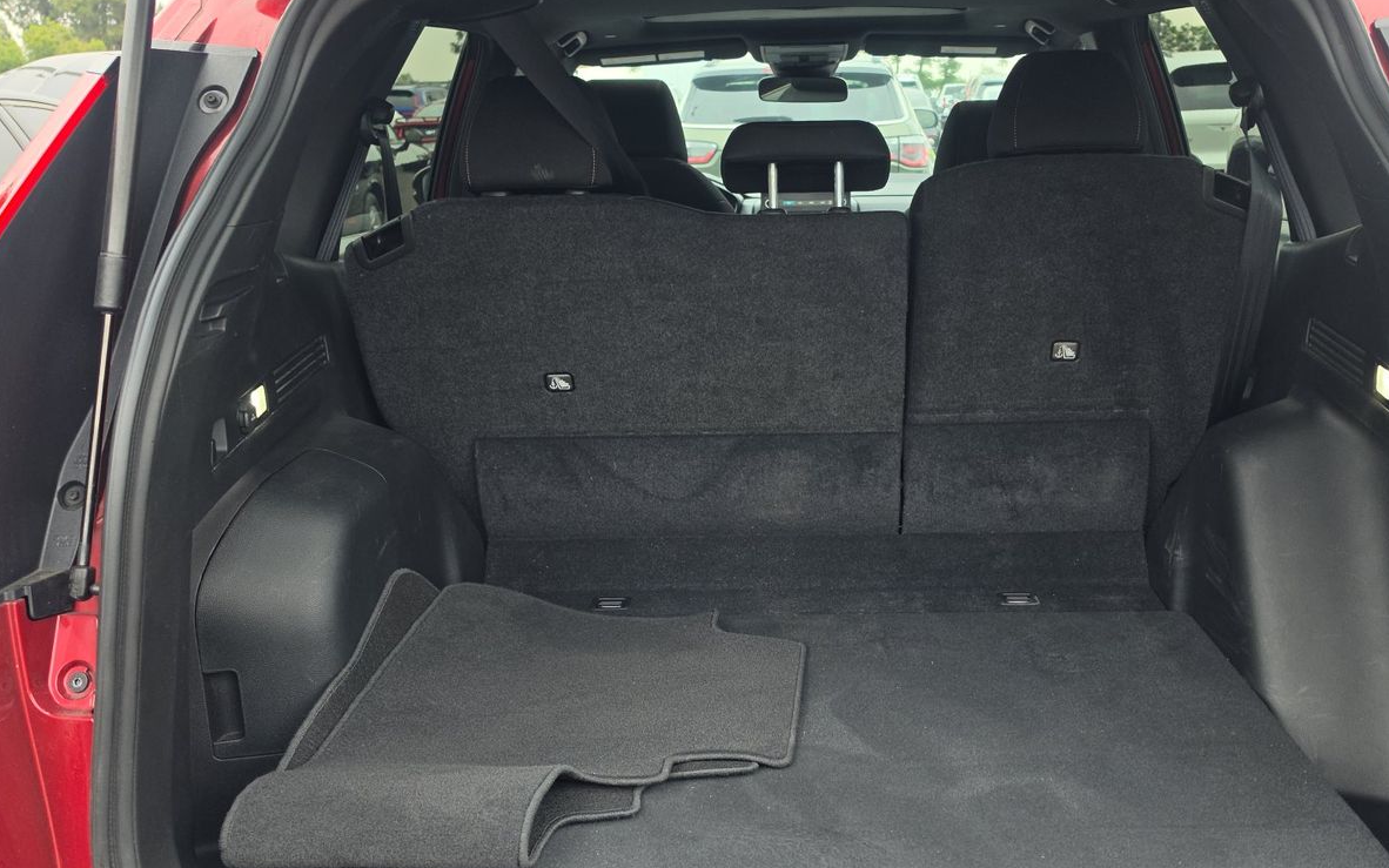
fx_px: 1249
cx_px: 781
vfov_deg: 38.3
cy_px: 455
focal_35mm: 33
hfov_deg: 58.0
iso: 13
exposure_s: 1/119
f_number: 1.4
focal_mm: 6.5
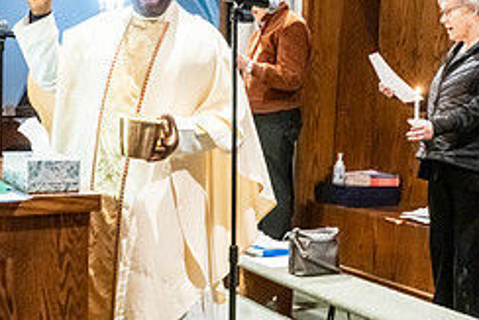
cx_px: 275
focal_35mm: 57
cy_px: 152
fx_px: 759
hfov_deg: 35.0
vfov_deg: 23.8
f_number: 7.1
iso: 5000
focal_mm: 24
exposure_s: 1/60
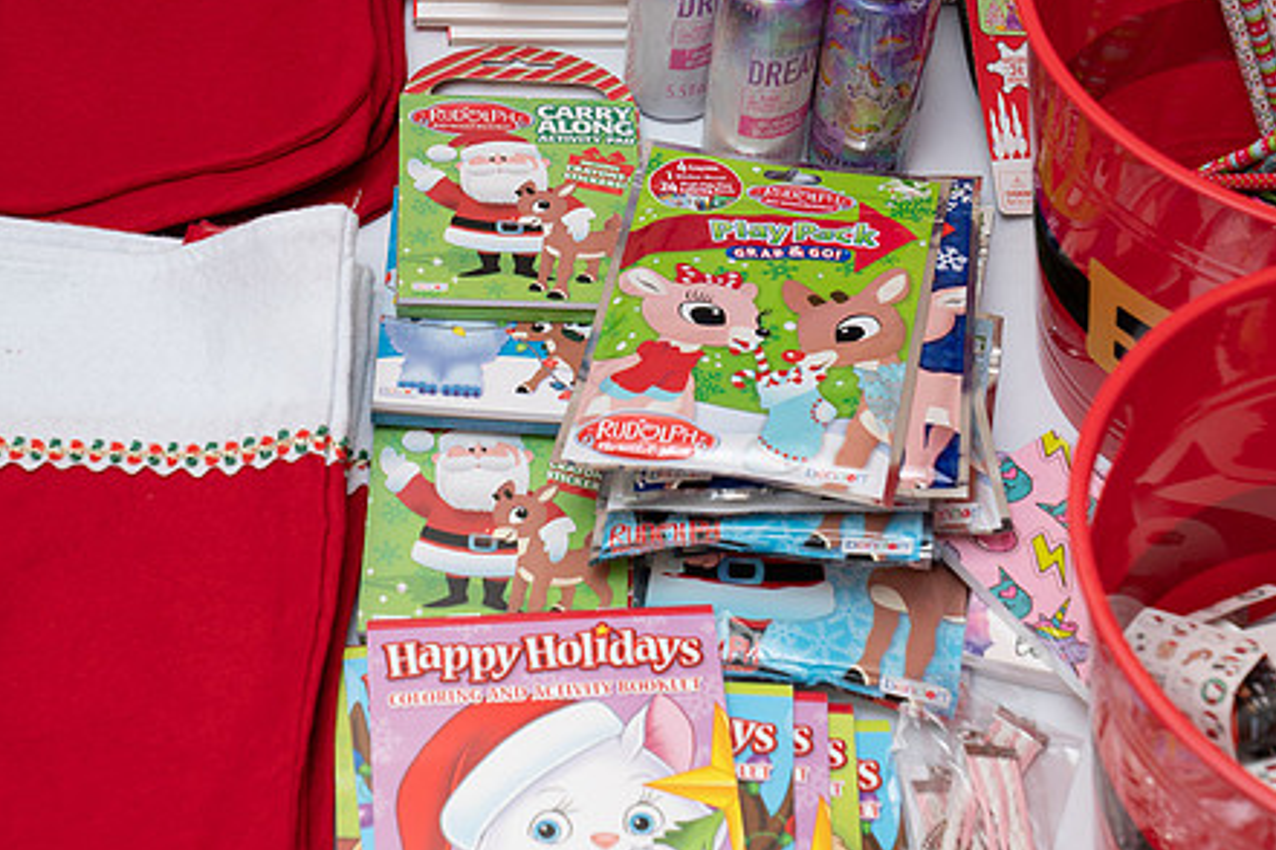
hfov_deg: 22.1
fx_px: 3261
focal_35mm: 92
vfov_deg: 14.9
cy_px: 331
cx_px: 556
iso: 400
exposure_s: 1/80
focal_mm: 70
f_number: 7.1
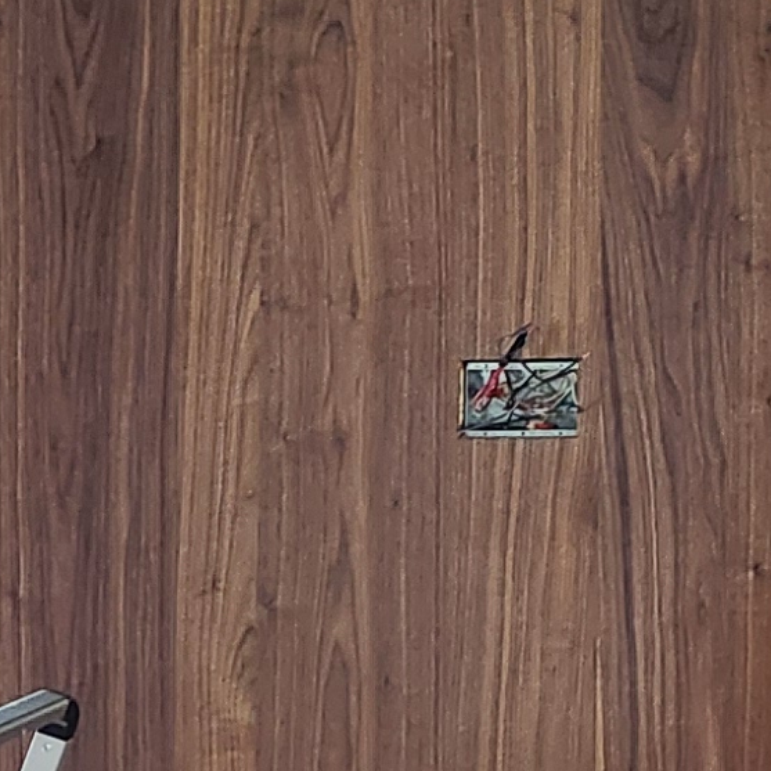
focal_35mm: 146
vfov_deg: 11.8
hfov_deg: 10.3
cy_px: 15
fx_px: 3679
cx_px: 1895
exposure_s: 1/120
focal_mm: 5.4
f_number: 1.8
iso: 250
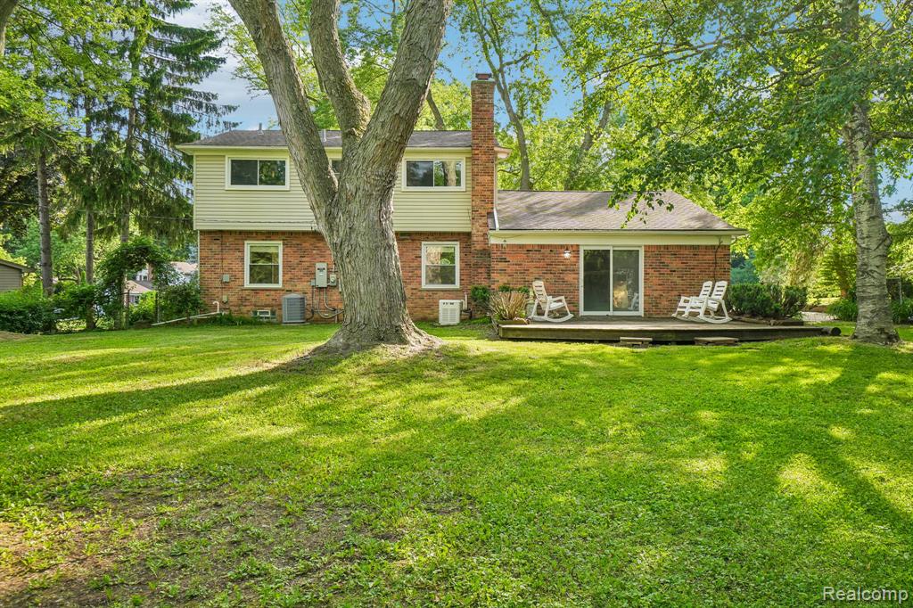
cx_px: 456
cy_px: 304
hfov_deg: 67.4
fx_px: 684
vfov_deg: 47.9
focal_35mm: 27
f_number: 8
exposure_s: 1/30
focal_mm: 18
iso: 125
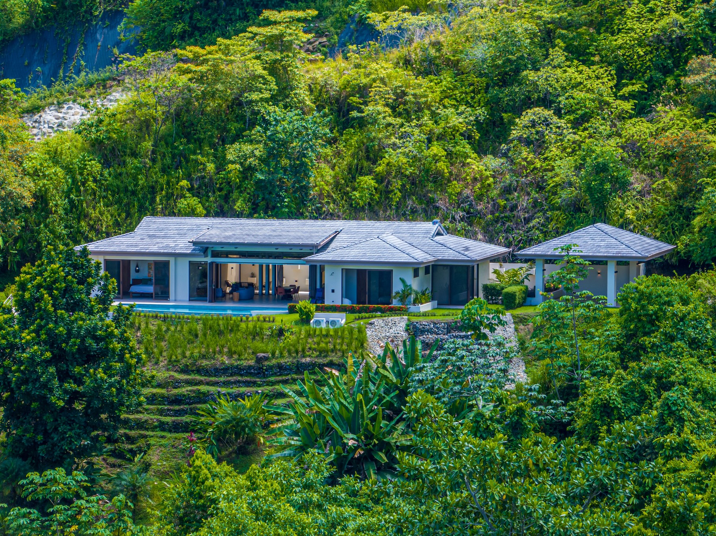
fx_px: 3329
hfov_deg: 12.3
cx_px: 358
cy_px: 268
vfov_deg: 9.2
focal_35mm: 161
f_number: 4.4
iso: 100
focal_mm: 29.85
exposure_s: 1/200
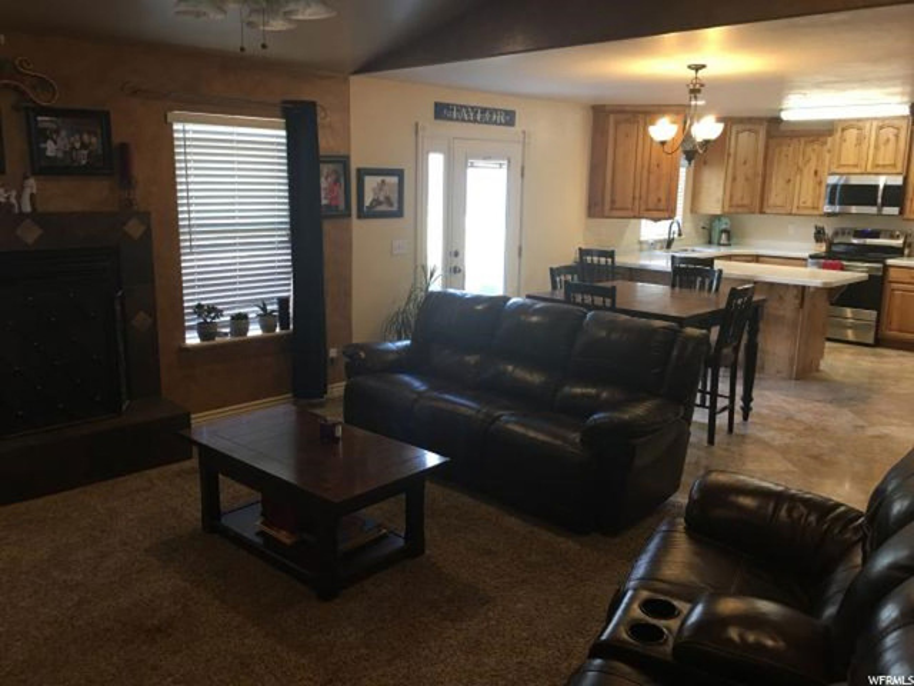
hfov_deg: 61.7
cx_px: 457
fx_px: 766
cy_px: 343
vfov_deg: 48.2
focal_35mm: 29
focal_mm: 4.15
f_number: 2.2
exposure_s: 1/15
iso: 40
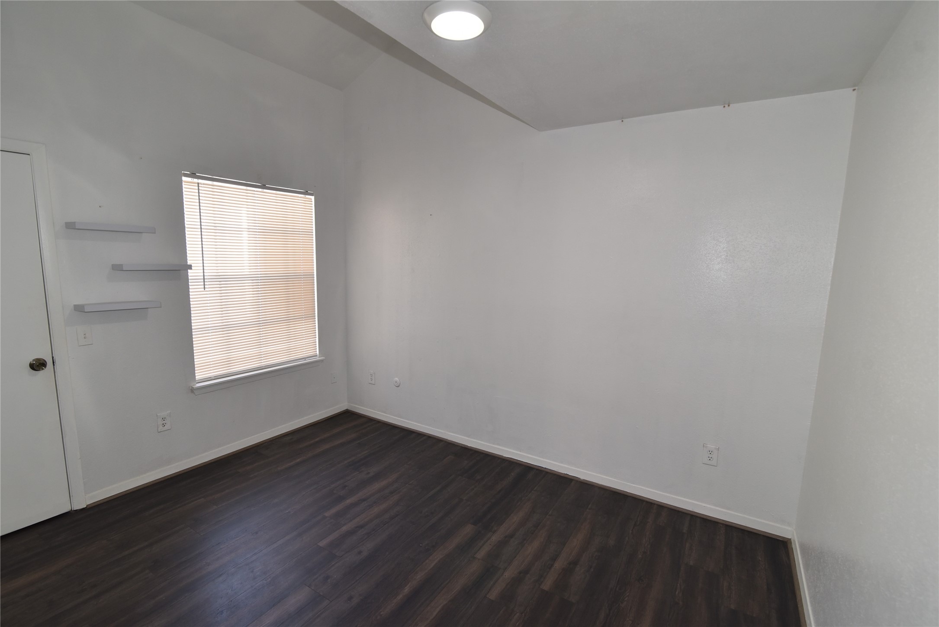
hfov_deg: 96.7
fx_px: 417
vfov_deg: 73.8
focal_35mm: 16
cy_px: 314
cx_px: 470
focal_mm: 16
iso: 800
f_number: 5.6
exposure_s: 1/125
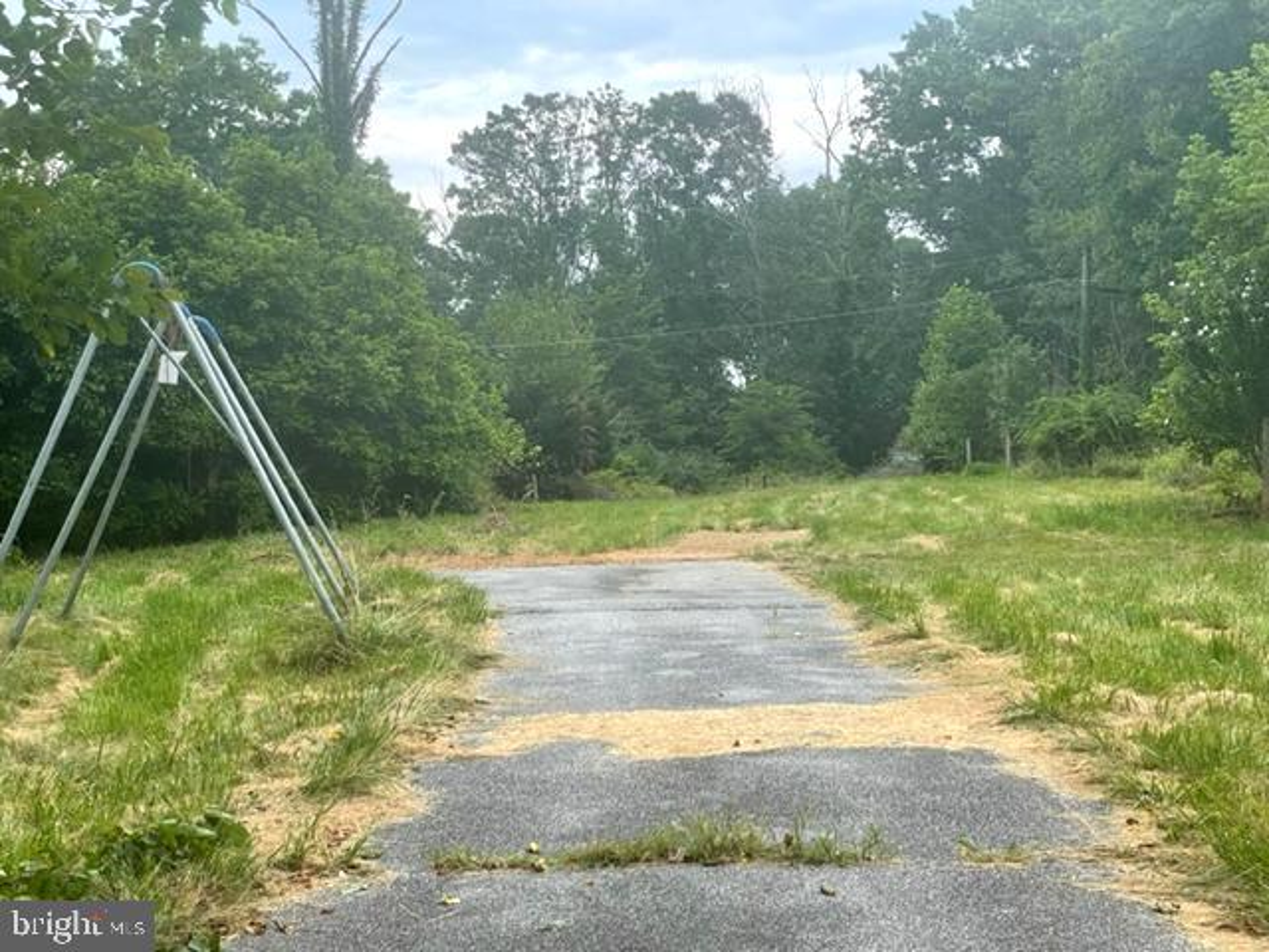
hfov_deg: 36.8
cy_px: 476
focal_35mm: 52
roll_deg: +0.7
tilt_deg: +1.5
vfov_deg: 28.0
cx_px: 634
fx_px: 1906
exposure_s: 1/440
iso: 25
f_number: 2
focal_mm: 6
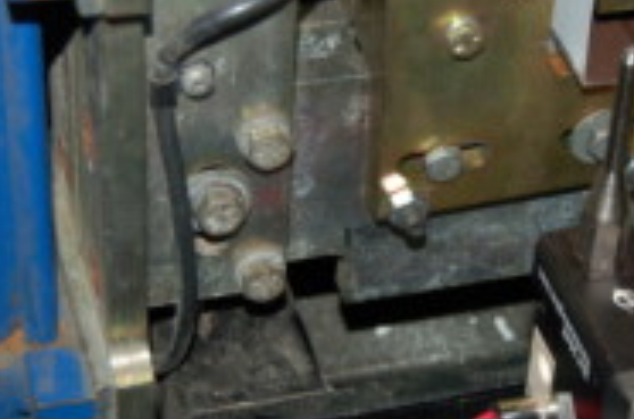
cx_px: 474
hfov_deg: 18.0
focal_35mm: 113
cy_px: 191
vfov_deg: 12.0
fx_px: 1986
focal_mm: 35
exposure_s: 1/60
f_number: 4.8
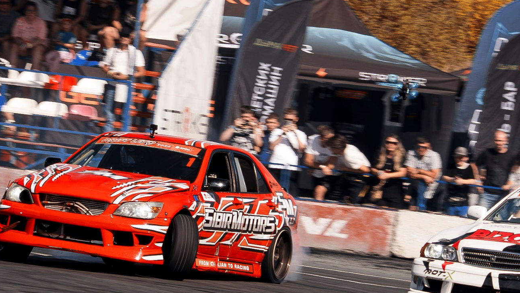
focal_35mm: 446
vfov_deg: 2.7
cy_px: 217
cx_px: 188
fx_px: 6151
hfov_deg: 4.8
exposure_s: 1/125
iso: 100
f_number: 9
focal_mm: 100
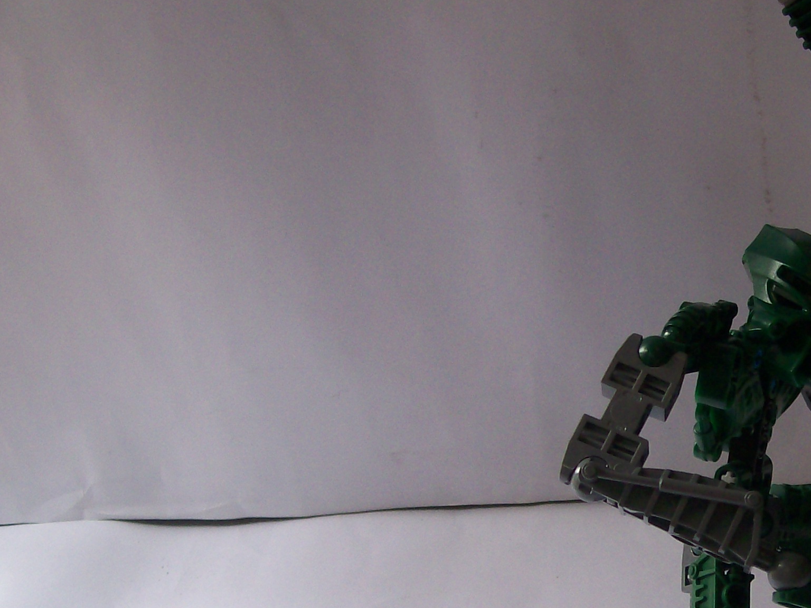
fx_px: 1687
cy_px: 501
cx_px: 726
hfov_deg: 26.2
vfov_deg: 20.2
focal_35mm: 72
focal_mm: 6
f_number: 2.7
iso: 80
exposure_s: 1/121
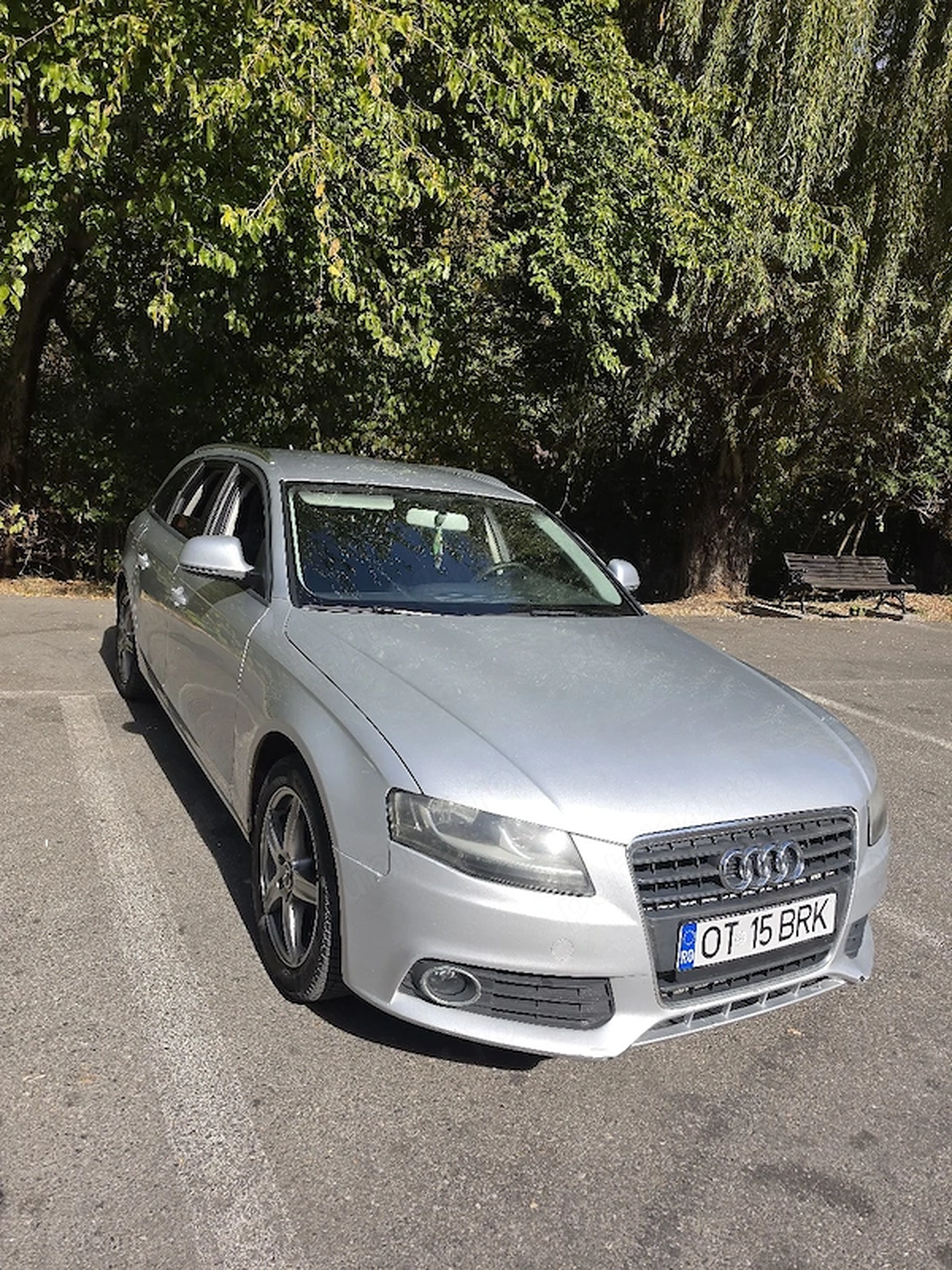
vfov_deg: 73.9
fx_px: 843
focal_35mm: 23
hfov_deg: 58.9
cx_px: 476
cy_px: 635
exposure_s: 1/667
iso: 10
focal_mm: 6.5
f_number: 1.4
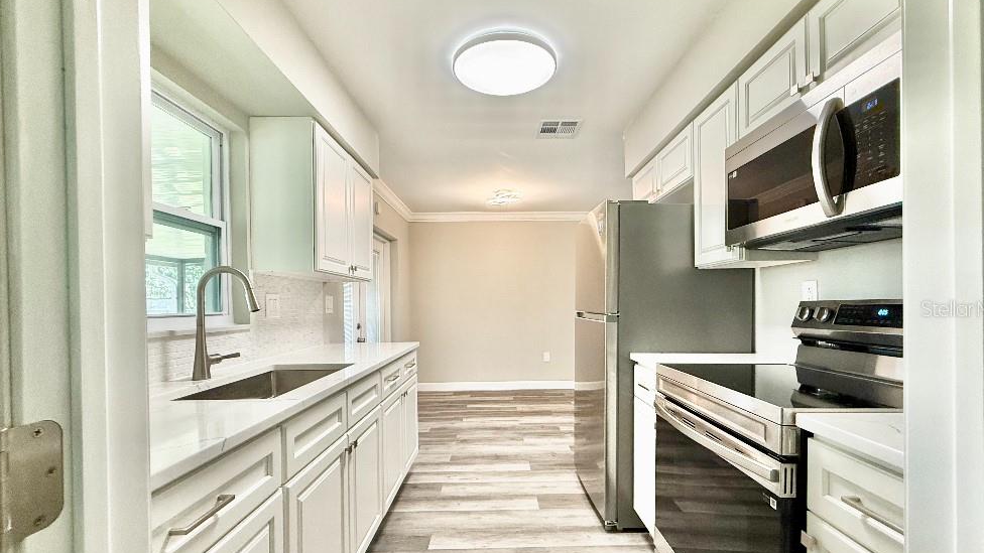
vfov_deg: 66.9
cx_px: 500
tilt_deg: +0.2
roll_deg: +0.3
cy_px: 308
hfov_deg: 99.4
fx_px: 417
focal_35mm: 16
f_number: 2.2
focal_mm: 2.22
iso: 320
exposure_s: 1/120
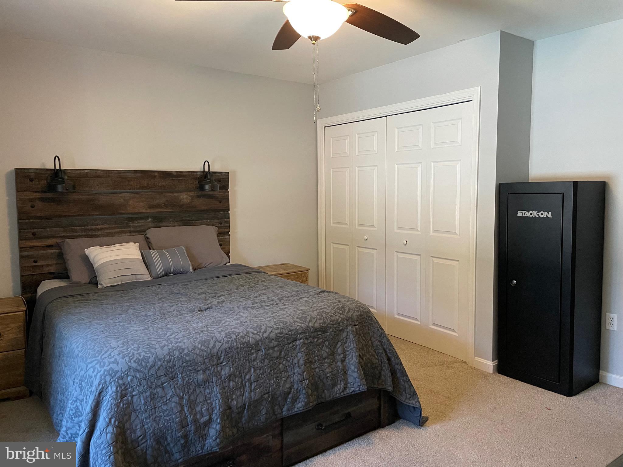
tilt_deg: -5.8
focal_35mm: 26
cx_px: 312
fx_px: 468
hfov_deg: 67.3
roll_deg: +0.7
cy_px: 234
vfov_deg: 53.1
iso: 320
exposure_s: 1/60
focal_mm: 4.2
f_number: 1.6
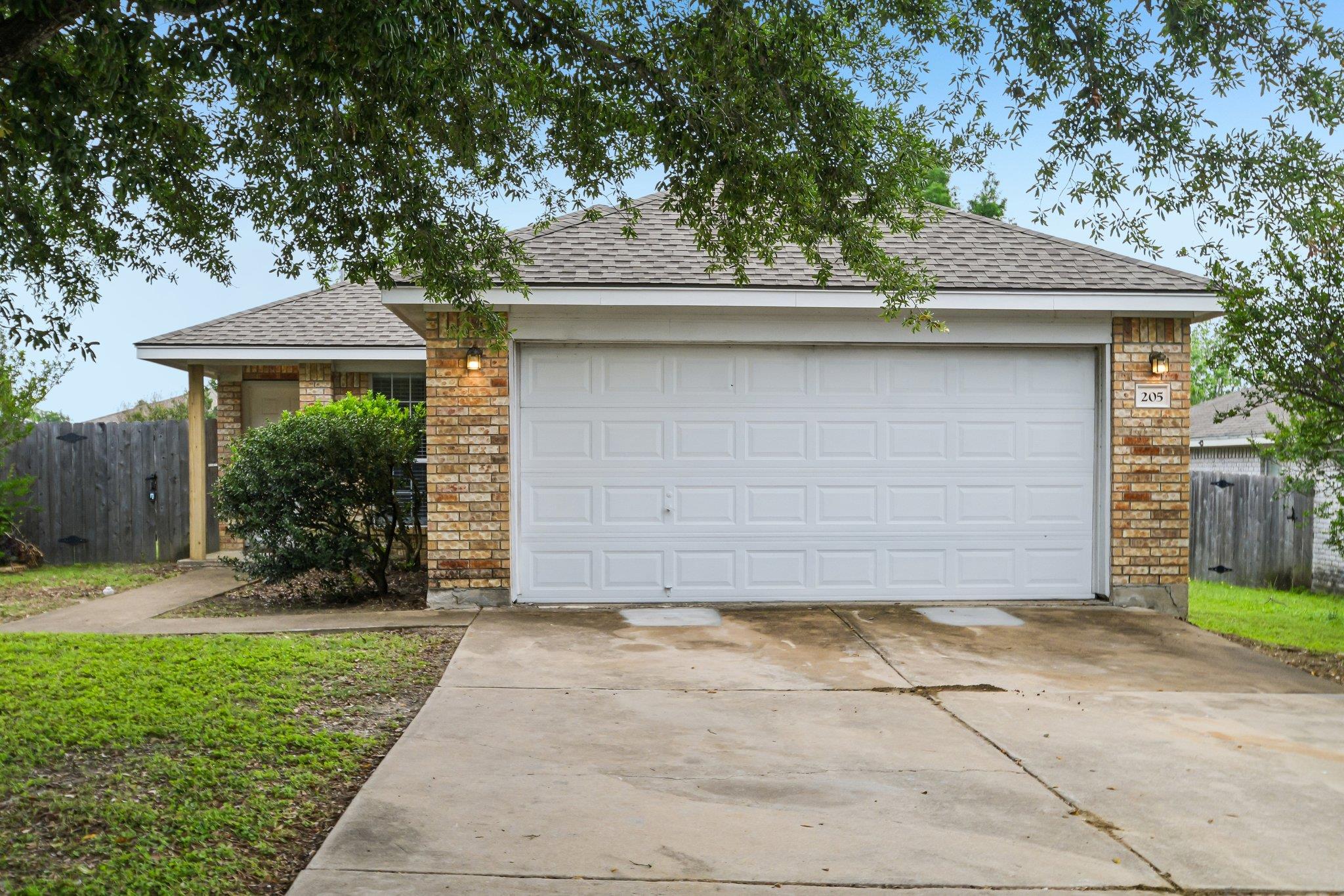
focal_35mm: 36
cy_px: 448
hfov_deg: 53.1
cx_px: 672
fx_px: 1344
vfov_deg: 36.9
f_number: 8
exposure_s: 1/320
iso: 400
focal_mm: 24
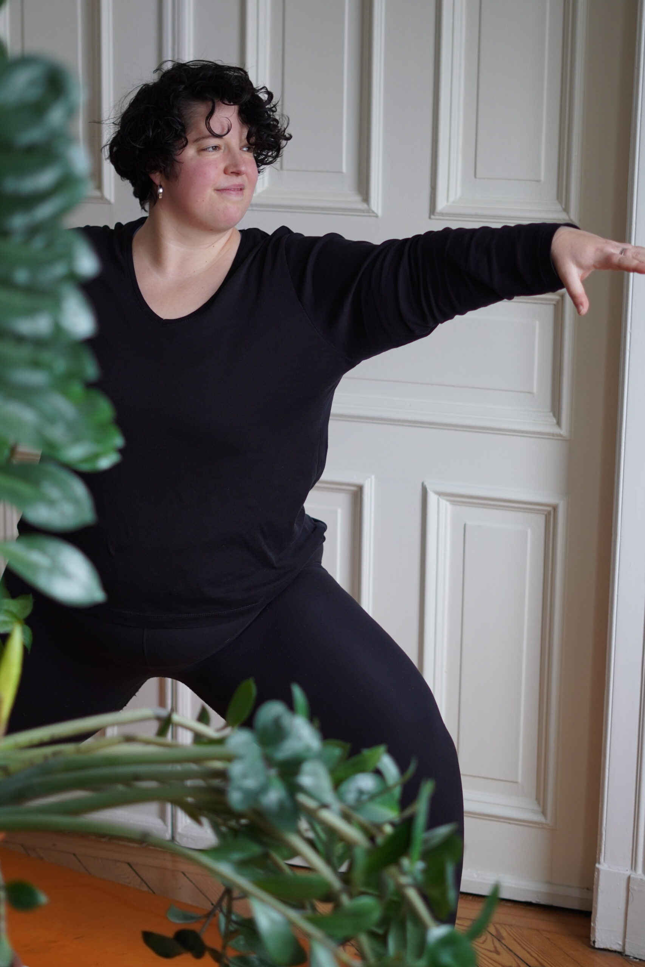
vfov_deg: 27.0
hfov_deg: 18.2
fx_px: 2015
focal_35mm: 75
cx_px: 322
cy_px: 484
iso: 320
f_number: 1.8
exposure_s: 1/125
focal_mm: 50
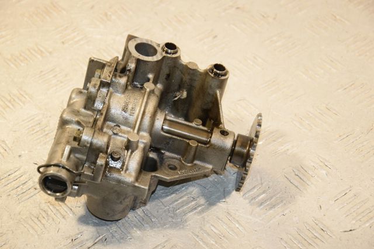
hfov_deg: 18.2
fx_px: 1168
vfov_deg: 12.2
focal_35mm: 112
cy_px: 124
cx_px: 187
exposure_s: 1/200
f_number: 6.3
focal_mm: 75
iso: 800
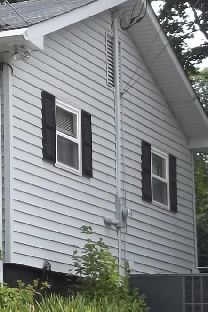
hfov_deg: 9.1
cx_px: -251
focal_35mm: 138
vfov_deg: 14.9
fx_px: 1196
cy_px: 129
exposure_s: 1/250
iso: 64
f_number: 3.3
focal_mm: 5.9
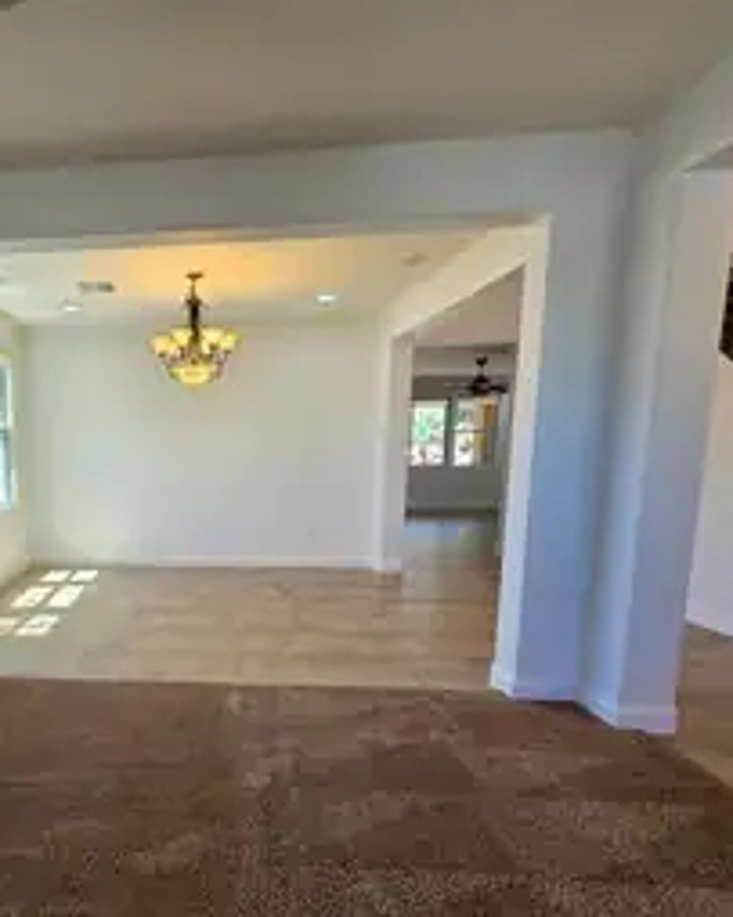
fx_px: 543
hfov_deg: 62.0
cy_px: 534
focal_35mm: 20
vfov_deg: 79.8
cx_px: 141
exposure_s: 1/120
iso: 100
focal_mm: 2.2
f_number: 1.9
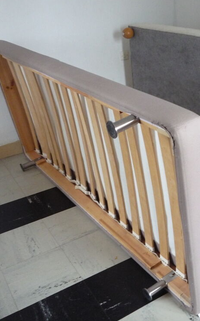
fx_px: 375
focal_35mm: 43
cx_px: 174
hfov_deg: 28.8
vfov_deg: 46.2
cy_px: 160
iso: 400
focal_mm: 5.2
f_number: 3.3
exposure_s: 1/13
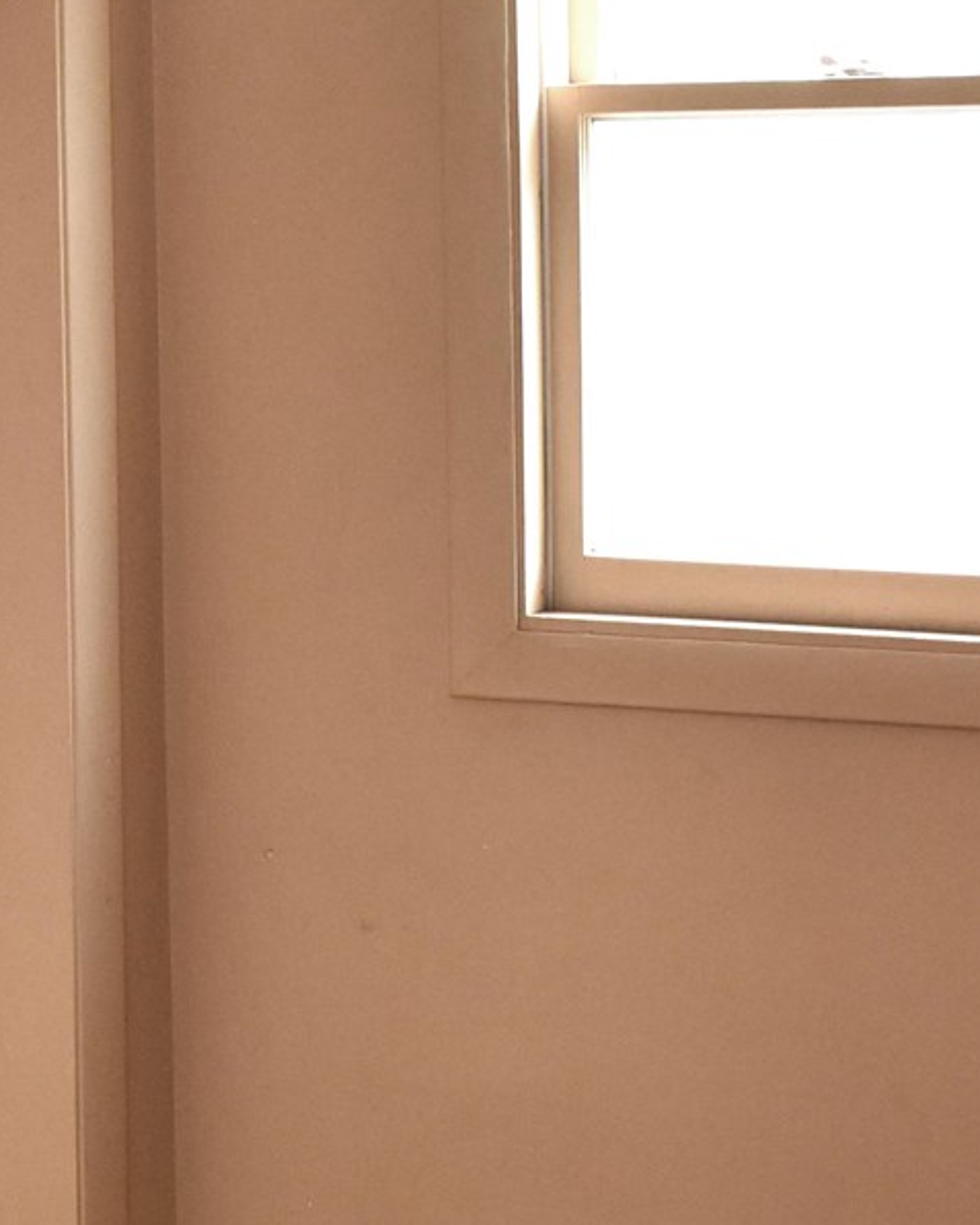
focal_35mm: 98
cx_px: -273
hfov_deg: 15.0
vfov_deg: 19.5
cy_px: 471
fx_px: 3552
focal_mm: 18
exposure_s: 1/60
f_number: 4
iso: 1800
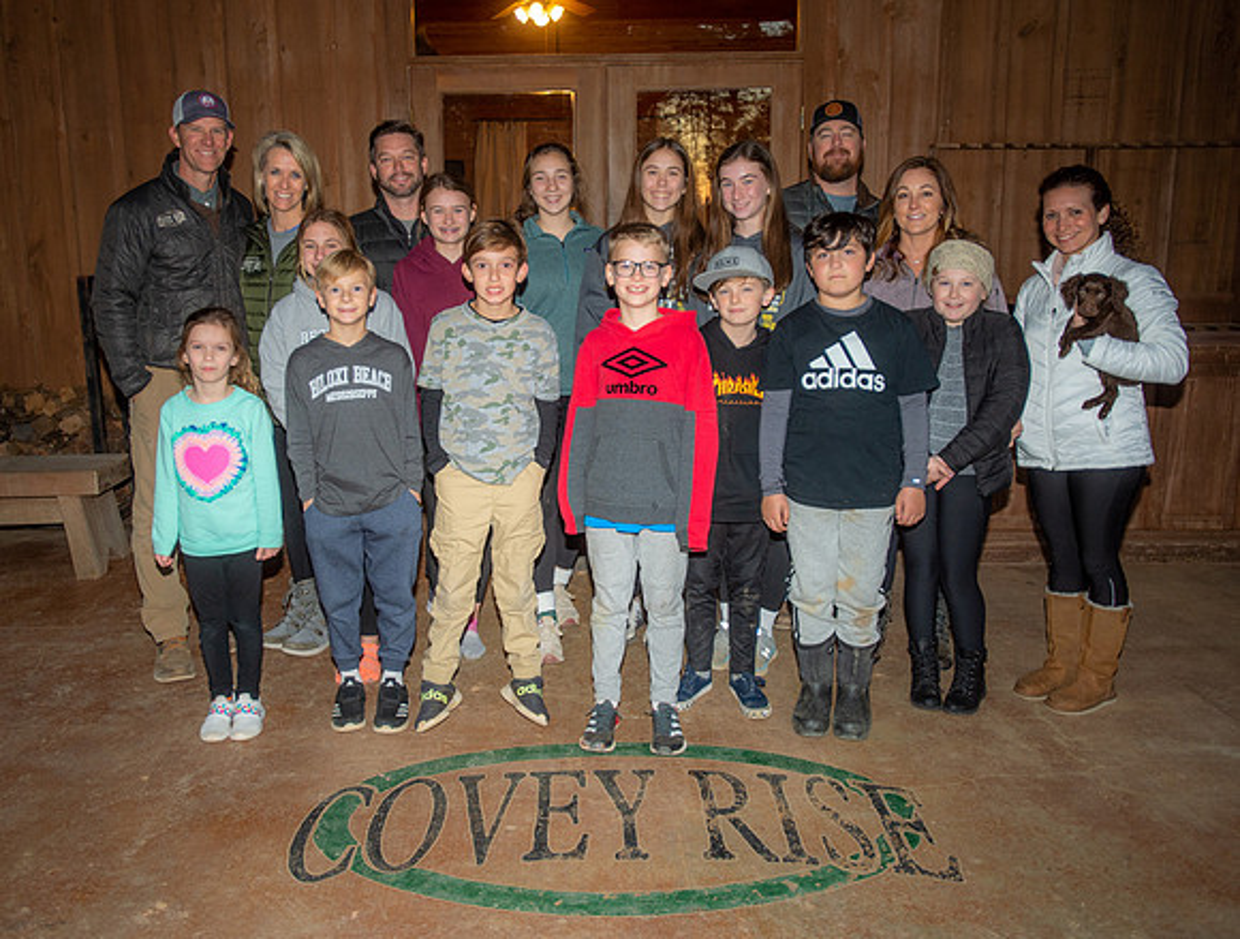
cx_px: 568
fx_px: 1072
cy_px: 431
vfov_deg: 47.3
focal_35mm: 30
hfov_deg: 60.0
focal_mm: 25
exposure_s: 1/250
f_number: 2.8
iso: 500
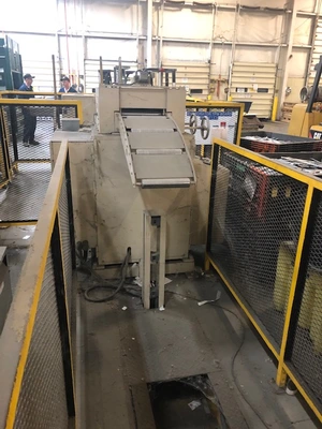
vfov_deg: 63.4
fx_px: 347
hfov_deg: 49.7
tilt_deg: -19.0
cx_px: 161
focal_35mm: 28
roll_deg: -0.7
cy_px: 214
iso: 100
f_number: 1.8
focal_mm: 3.99
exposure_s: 1/13
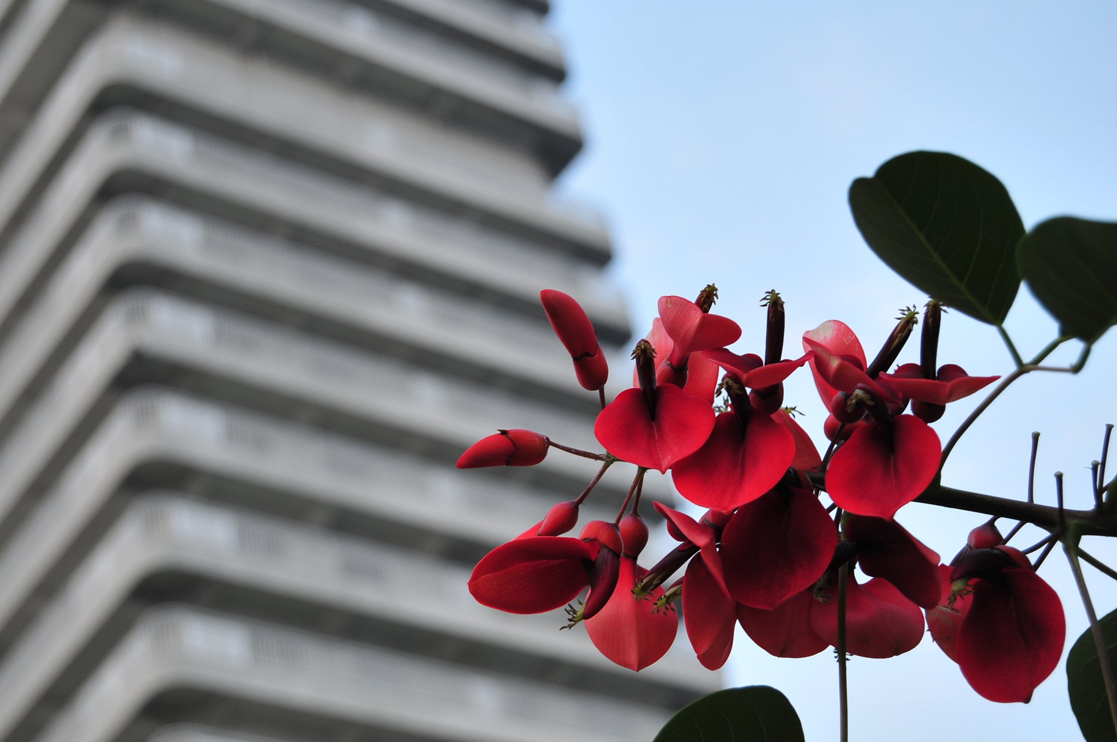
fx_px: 2557
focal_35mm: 82
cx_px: 558
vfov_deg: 16.5
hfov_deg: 24.6
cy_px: 371
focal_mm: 55
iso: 320
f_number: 5.6
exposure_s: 1/40
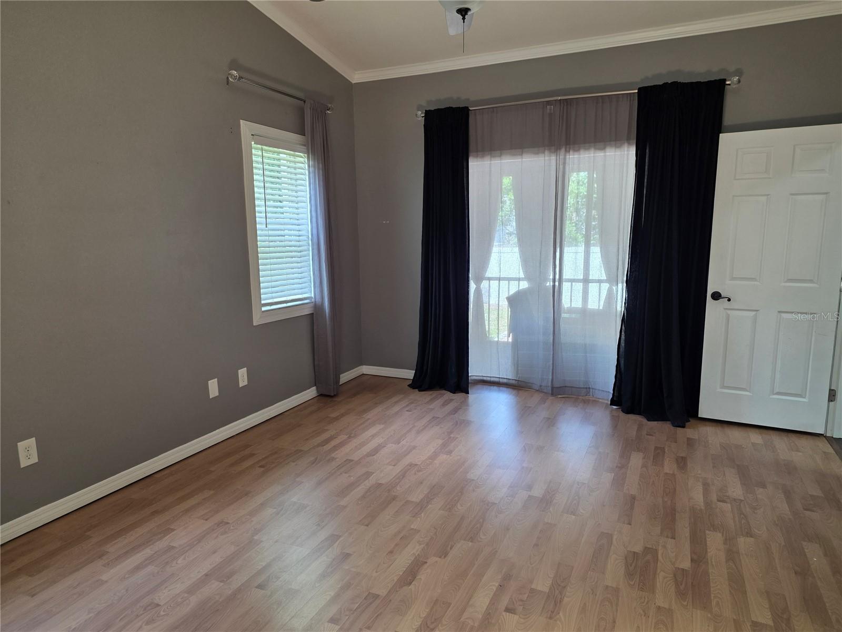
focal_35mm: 23
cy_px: 316
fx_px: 559
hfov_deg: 73.9
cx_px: 421
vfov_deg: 58.9
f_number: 1.7
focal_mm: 6.25
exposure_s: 1/120
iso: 200
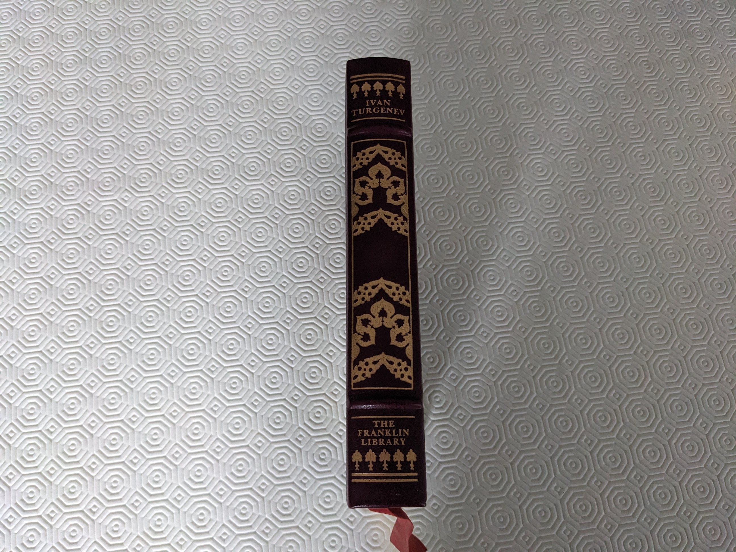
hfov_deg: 65.3
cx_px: 368
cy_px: 276
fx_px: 574
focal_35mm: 27
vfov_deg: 51.4
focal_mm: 4.38
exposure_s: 1/1675
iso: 1062
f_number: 1.73
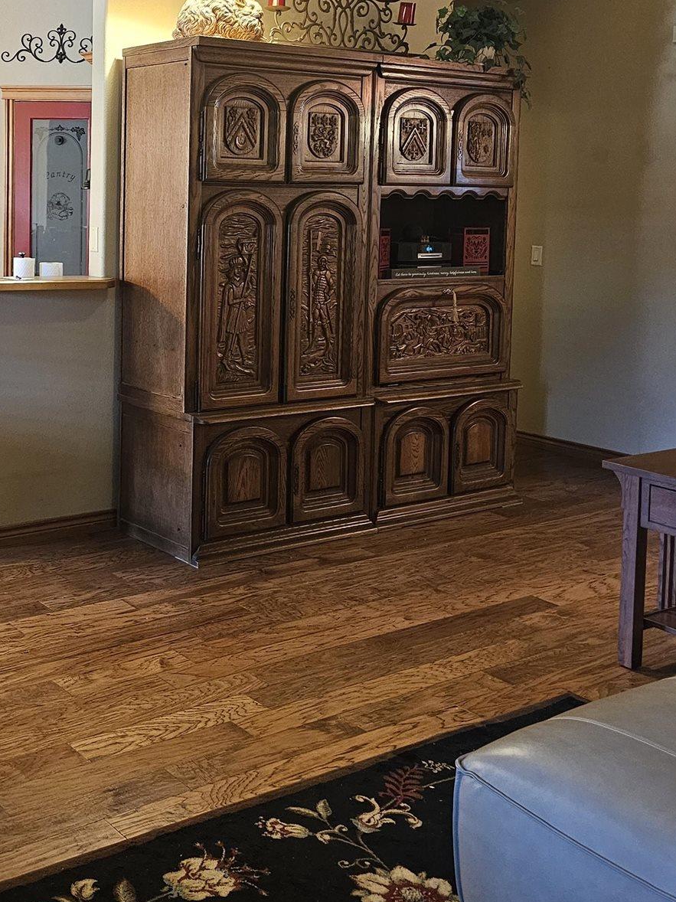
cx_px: 147
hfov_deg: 31.4
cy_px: 257
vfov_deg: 41.2
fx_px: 1172
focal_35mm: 45
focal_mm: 6.3
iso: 640
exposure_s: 1/40
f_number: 1.7
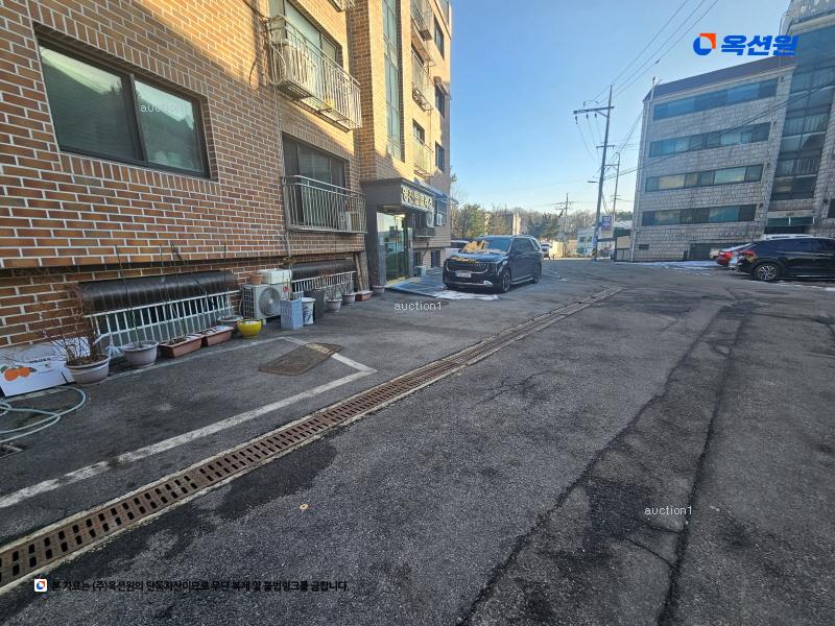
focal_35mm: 13
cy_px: 313
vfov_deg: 89.9
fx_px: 314
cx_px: 418
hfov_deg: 106.2
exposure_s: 1/499
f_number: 2.2
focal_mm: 2.2
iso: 50
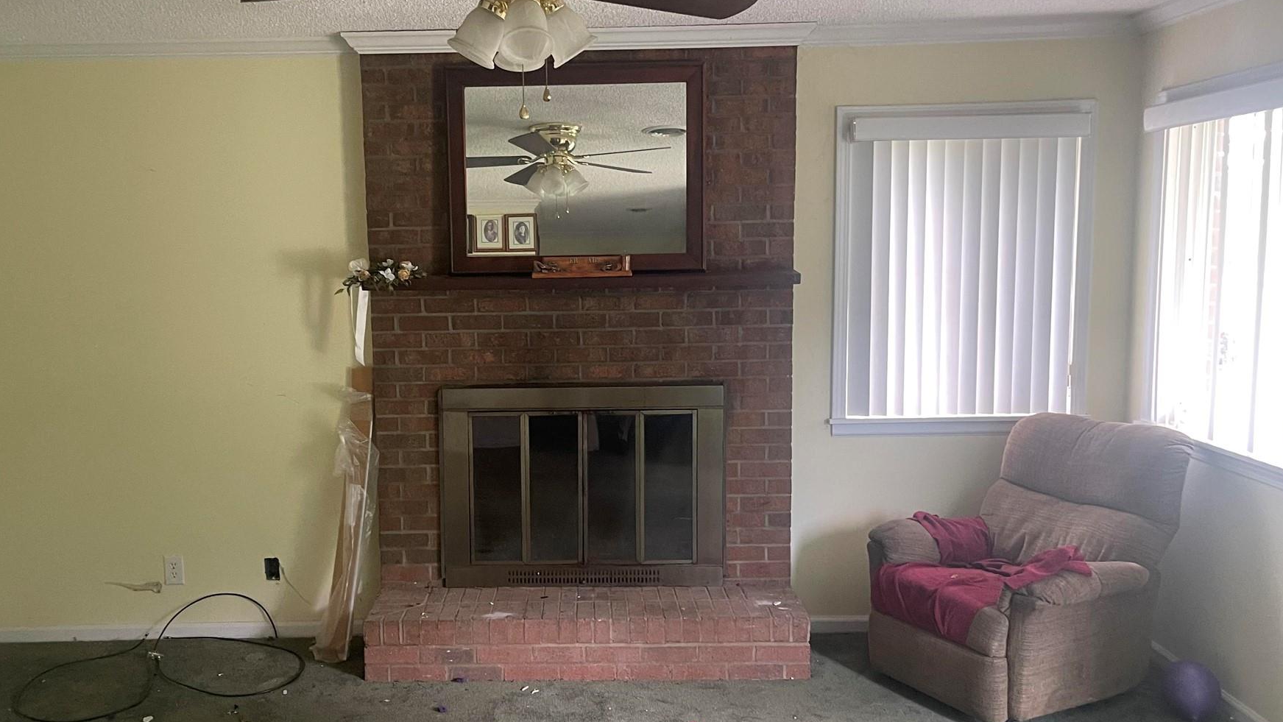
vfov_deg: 36.7
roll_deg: +0.4
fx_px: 1089
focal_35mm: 32
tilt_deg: -3.2
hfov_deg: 60.8
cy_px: 397
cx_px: 564
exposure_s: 1/60
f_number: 1.6
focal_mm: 5.1
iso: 320
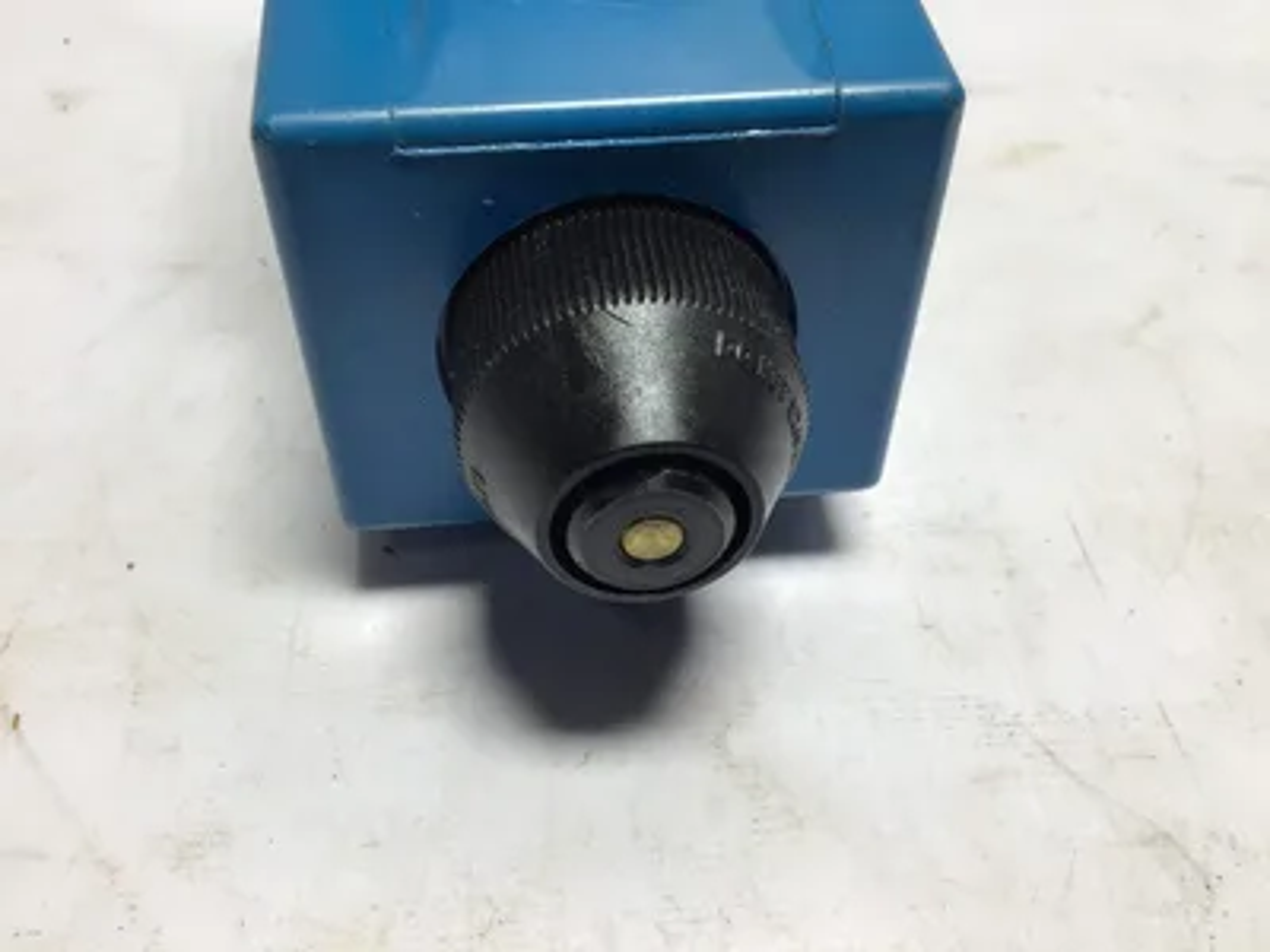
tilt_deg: -44.6
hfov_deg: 58.4
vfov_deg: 45.4
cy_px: 476
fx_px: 1137
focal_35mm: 31
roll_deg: -2.9
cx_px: 635
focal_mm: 3.3
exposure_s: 1/120
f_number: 2.4
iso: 32
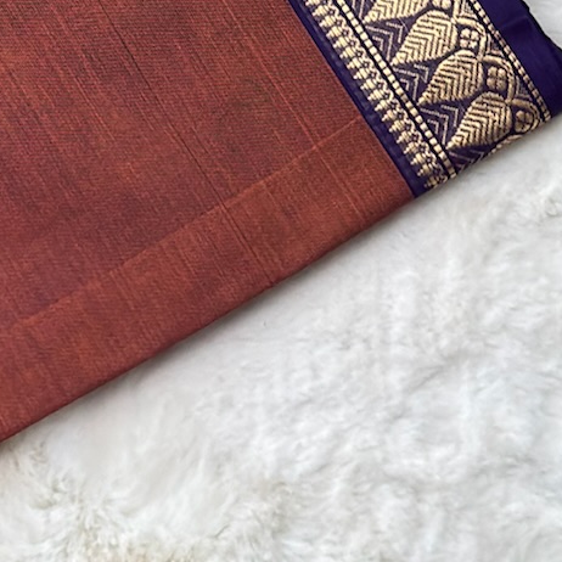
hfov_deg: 9.2
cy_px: -431
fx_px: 3380
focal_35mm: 184
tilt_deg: -72.0
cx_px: -350
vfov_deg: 9.1
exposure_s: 1/196
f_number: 1.6
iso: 40
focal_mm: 5.96
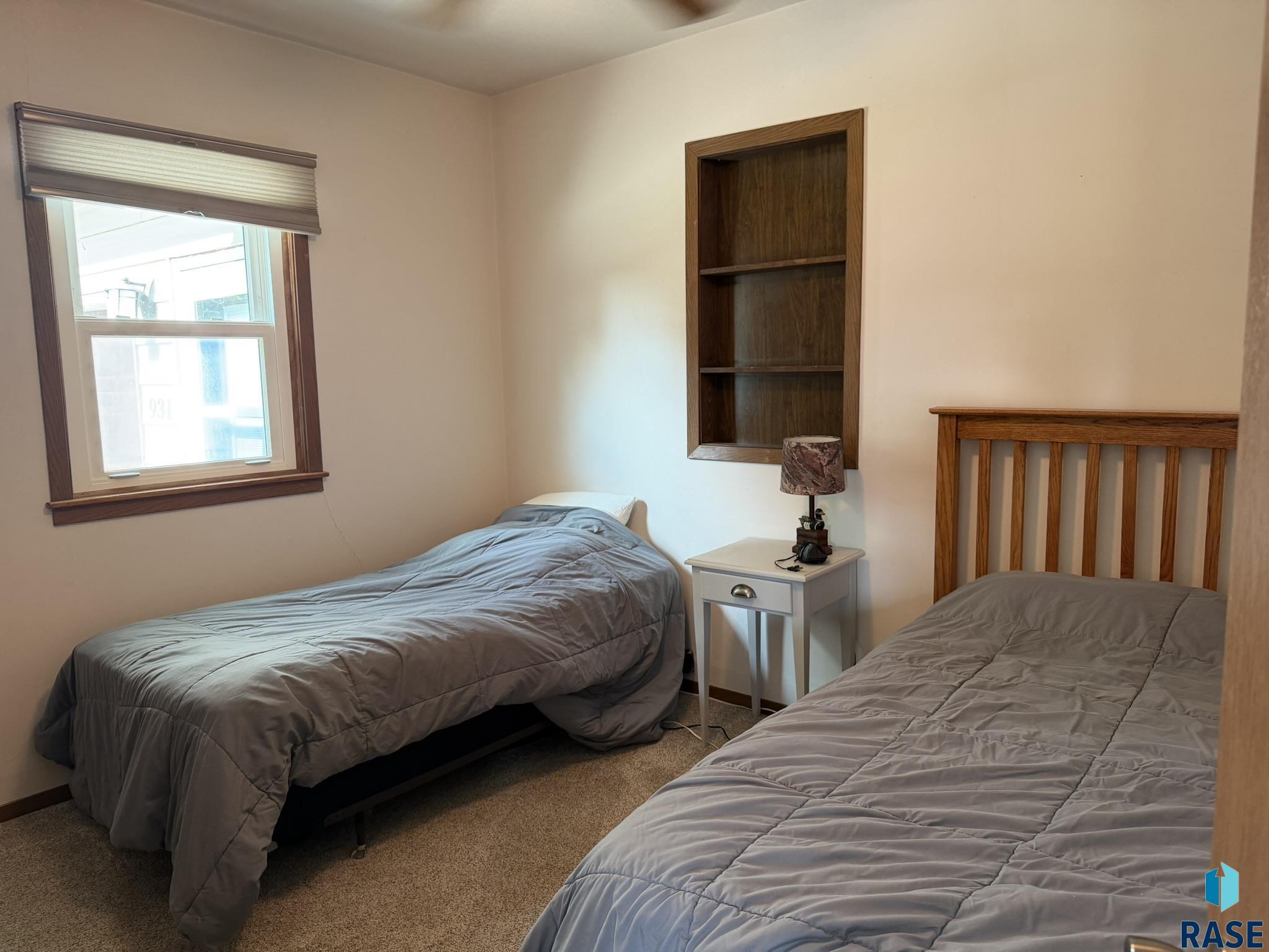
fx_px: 880
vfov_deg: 56.8
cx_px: 634
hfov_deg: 71.6
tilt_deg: -7.4
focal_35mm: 24
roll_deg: +1.7
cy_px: 476
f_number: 1.78
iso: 200
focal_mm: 6.76
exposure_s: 1/60
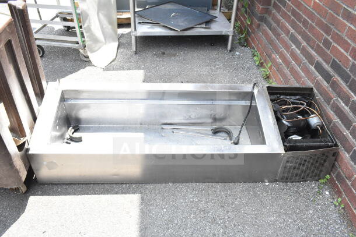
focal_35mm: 30
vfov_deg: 43.6
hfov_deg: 61.9
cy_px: 118
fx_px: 297
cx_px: 178
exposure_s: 1/400
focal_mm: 20
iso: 1600
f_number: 10
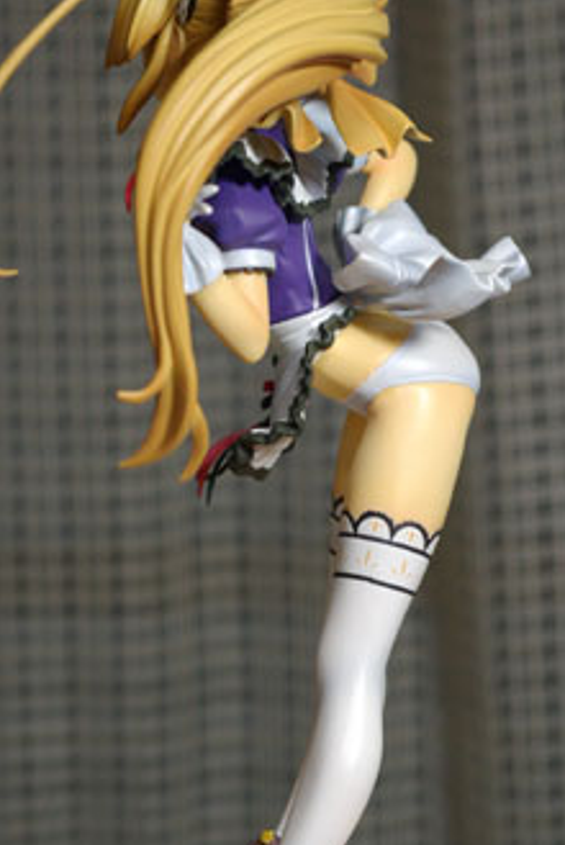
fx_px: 2889
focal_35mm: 123
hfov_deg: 11.2
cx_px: 254
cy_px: 484
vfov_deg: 16.6
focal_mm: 50
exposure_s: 1/45
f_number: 8
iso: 800
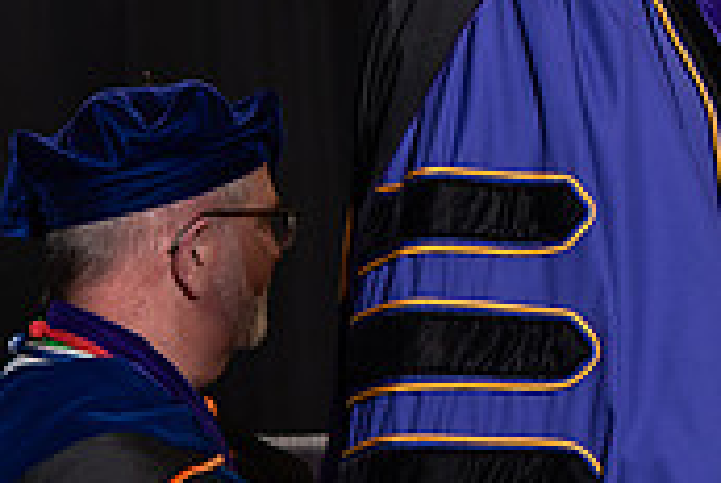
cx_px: 1029
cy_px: -131
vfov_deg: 5.3
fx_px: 5236
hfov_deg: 7.8
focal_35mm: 261
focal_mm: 78
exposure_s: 1/200
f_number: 5
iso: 1000
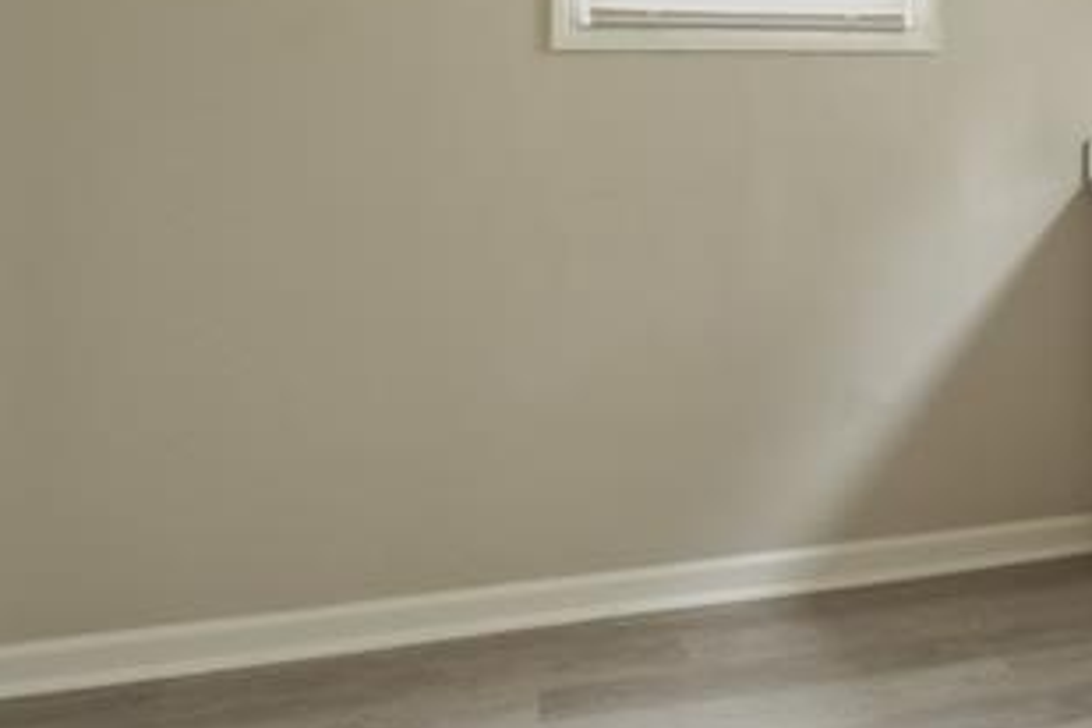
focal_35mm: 53
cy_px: 81
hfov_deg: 32.0
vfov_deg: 24.8
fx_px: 1608
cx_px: 1269
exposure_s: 1/30
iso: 400
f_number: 16
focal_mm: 16
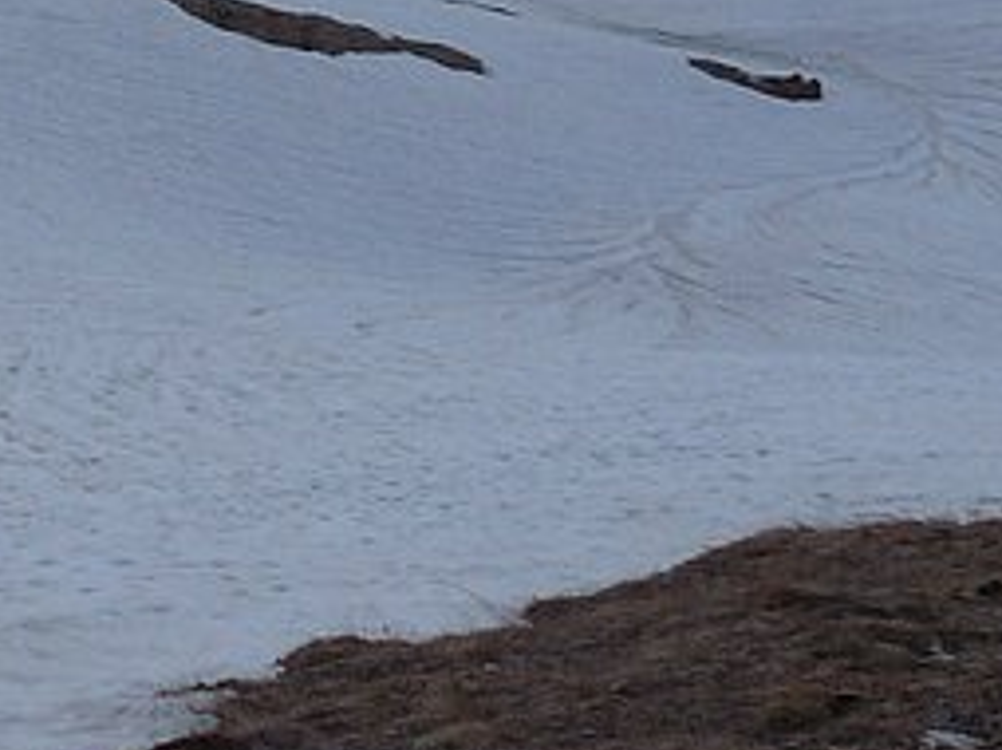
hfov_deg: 16.7
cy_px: -328
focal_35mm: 109
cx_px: -414
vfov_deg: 12.9
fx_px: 3152
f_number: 4
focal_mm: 4.8
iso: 100
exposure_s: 1/160
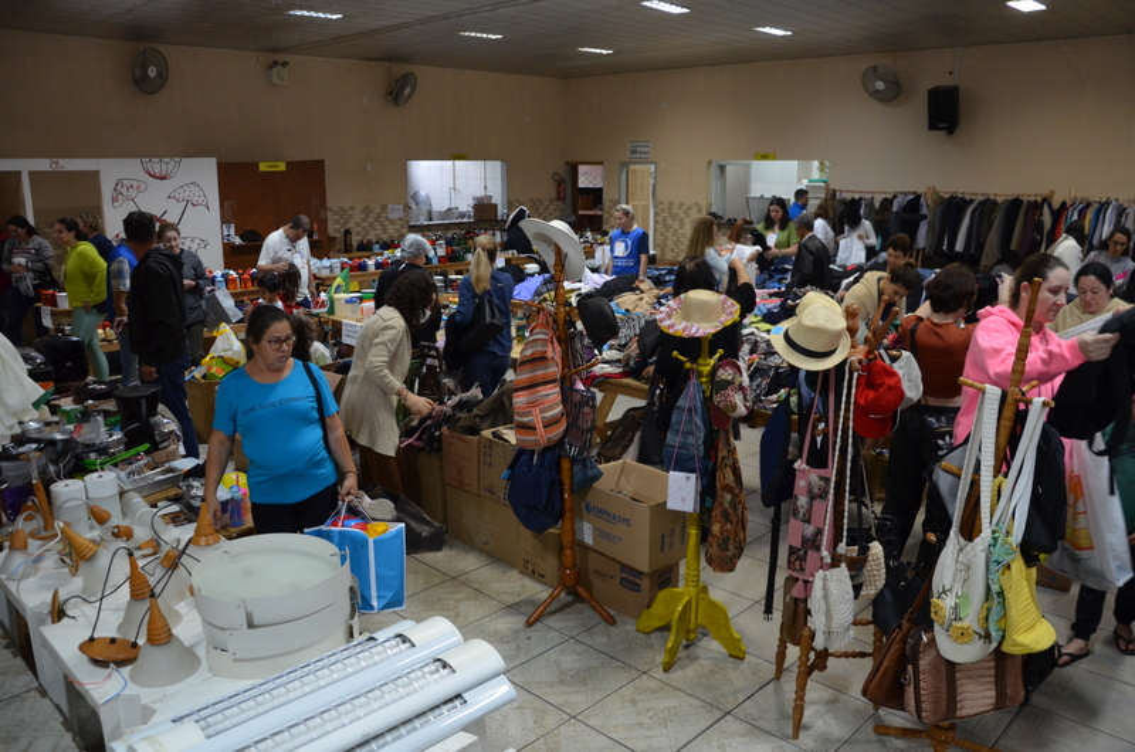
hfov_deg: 67.5
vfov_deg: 47.7
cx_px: 568
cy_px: 376
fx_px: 850
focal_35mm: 27
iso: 1100
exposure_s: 1/30
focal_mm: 18
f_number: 3.5
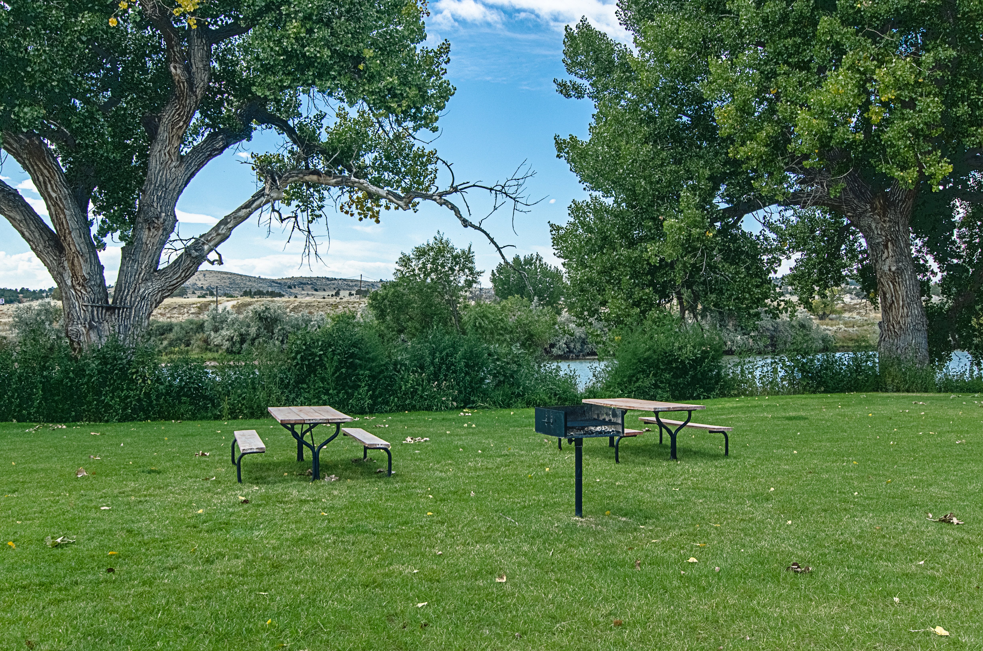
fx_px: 981
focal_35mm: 36
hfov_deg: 53.2
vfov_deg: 36.7
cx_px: 492
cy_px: 326
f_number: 8
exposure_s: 1/4000
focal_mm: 24
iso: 400
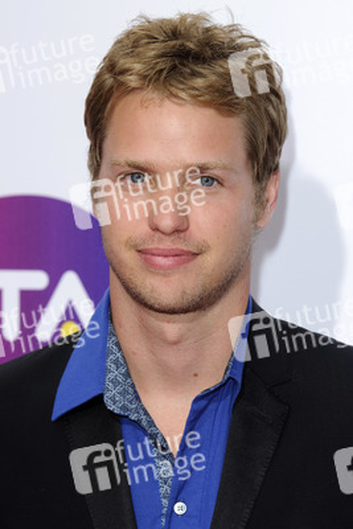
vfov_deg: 10.5
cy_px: 264
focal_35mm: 195
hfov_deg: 7.0
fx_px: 2865
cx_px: 176
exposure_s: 1/200
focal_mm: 130
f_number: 5.6
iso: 320
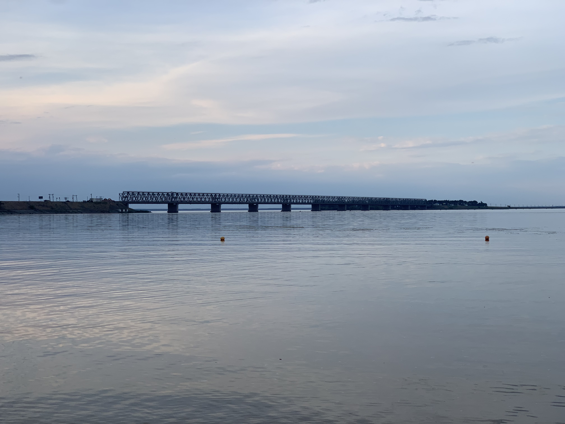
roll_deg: -0.1
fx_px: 849
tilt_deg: -0.1
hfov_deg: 36.8
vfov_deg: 28.0
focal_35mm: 52
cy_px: 212
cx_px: 282
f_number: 2.4
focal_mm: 6
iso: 16
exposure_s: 1/343
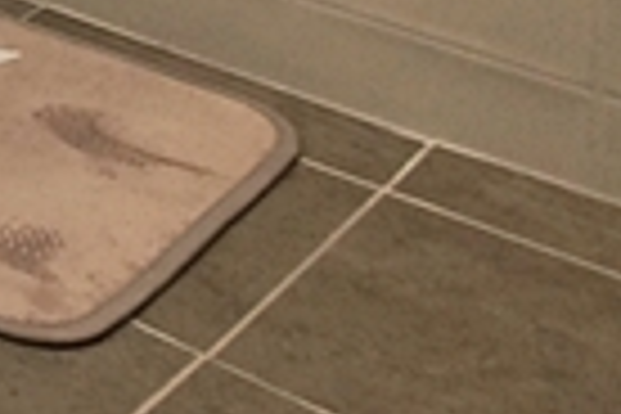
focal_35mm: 87
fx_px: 1501
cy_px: -747
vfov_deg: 11.3
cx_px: -810
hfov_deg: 15.3
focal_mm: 10
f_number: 9
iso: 800
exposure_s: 1/15
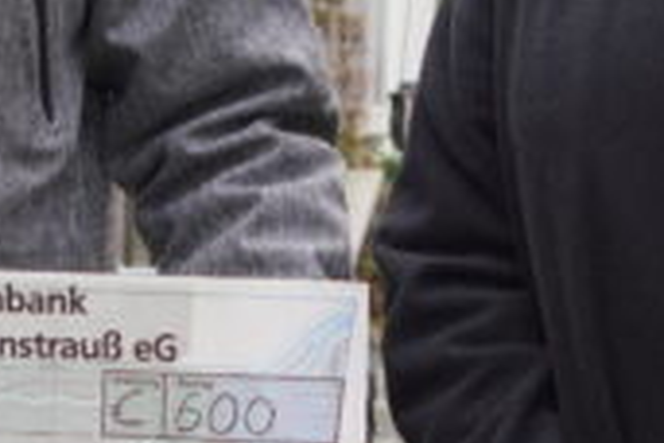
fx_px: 3744
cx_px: 280
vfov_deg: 6.8
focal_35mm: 203
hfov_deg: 10.1
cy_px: 183
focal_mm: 29
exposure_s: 1/160
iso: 400
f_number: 4
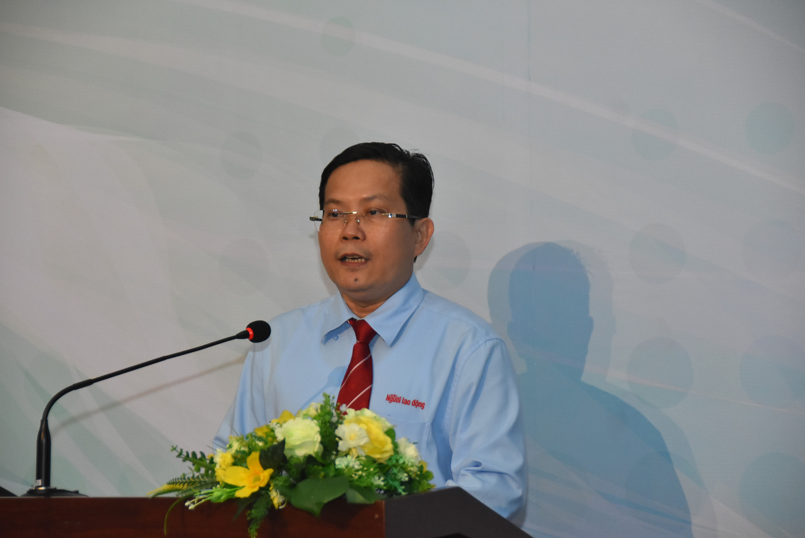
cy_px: 269
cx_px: 402
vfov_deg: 8.7
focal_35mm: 158
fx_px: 3523
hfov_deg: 13.0
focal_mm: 105
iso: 2000
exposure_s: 1/200
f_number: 5.3
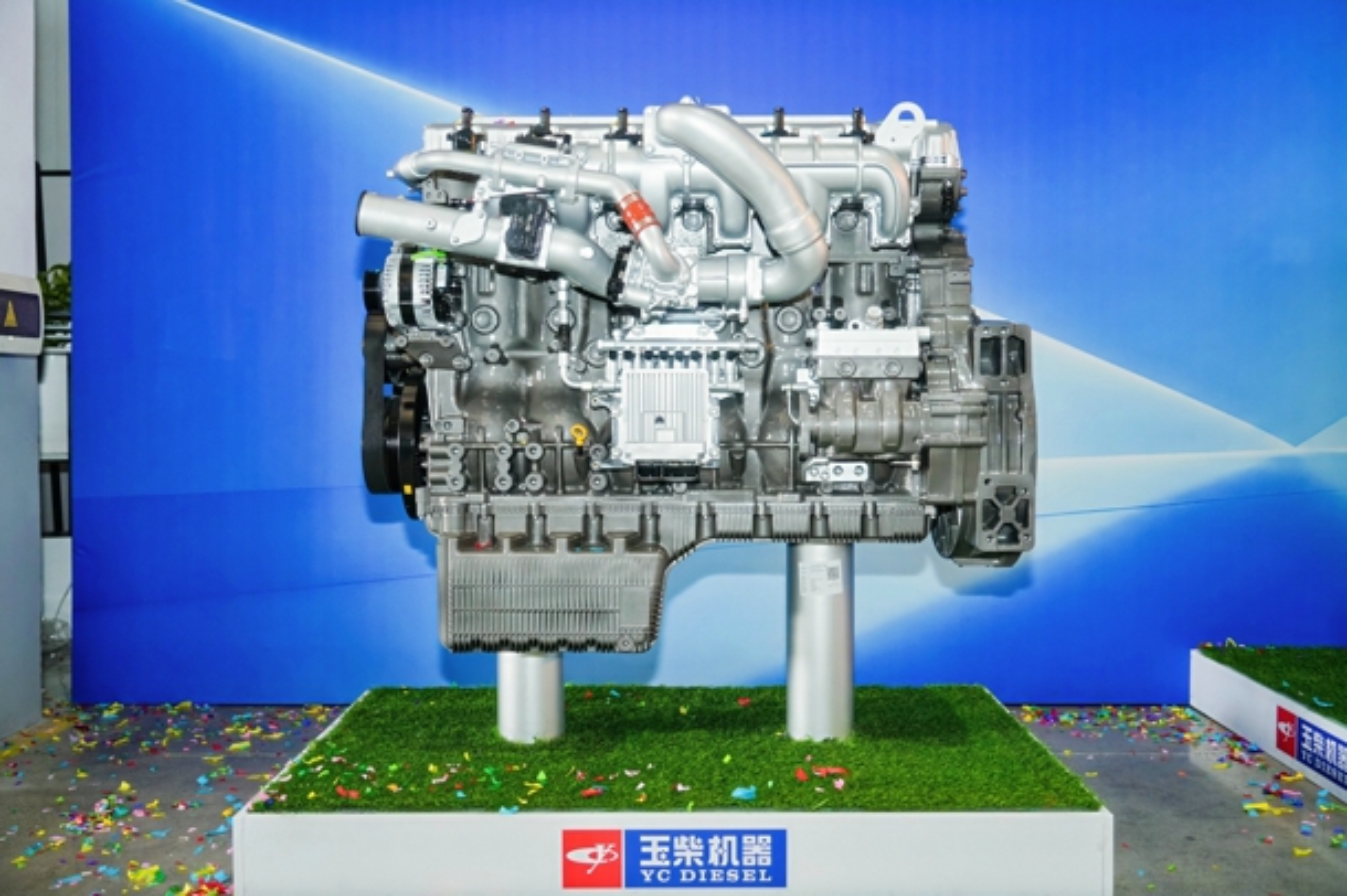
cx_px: 674
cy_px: 448
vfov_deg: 37.8
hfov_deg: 54.5
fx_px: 1309
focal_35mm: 35
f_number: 4
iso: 1000
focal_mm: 35
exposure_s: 1/161
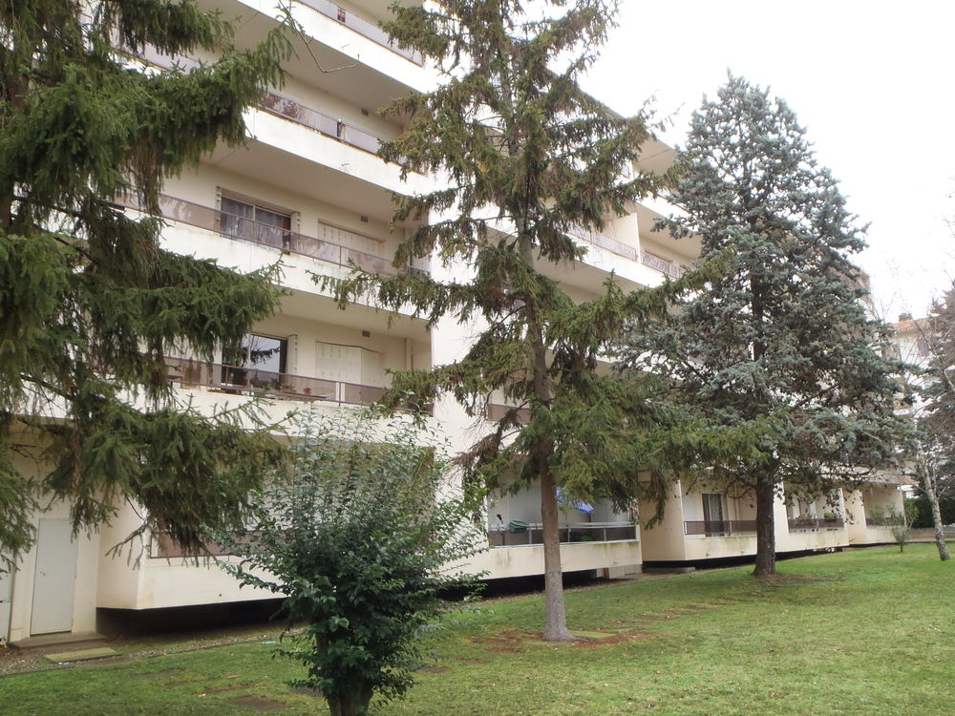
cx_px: 478
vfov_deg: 49.7
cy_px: 358
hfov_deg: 63.4
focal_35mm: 28
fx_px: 772
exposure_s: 1/50
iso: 100
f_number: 3.5
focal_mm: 5
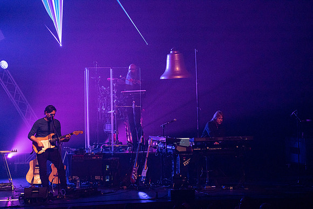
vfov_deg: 6.9
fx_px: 1739
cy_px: 104
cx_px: 156
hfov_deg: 10.3
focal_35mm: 200
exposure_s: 1/250
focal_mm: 200
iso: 6400
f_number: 5.6
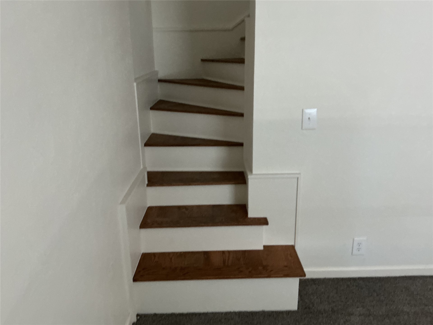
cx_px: 216
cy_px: 162
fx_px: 363
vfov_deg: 48.2
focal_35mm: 29
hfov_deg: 61.7
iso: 320
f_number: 1.8
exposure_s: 1/30
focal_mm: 3
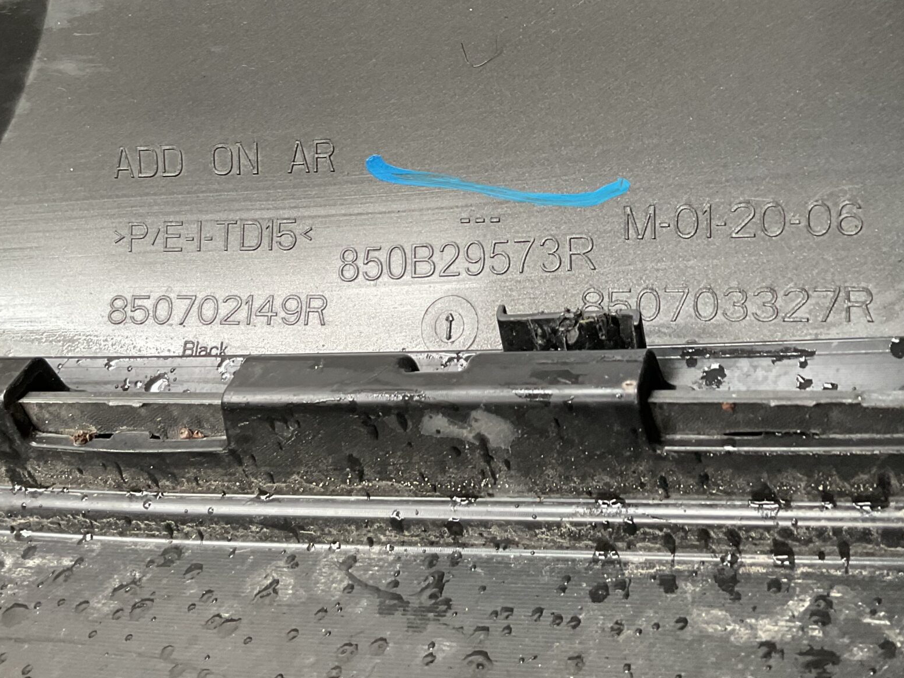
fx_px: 1253
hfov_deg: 39.3
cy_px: 129
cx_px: 584
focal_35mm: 48
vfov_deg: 29.5
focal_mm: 3
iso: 125
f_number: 1.8
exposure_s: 1/50
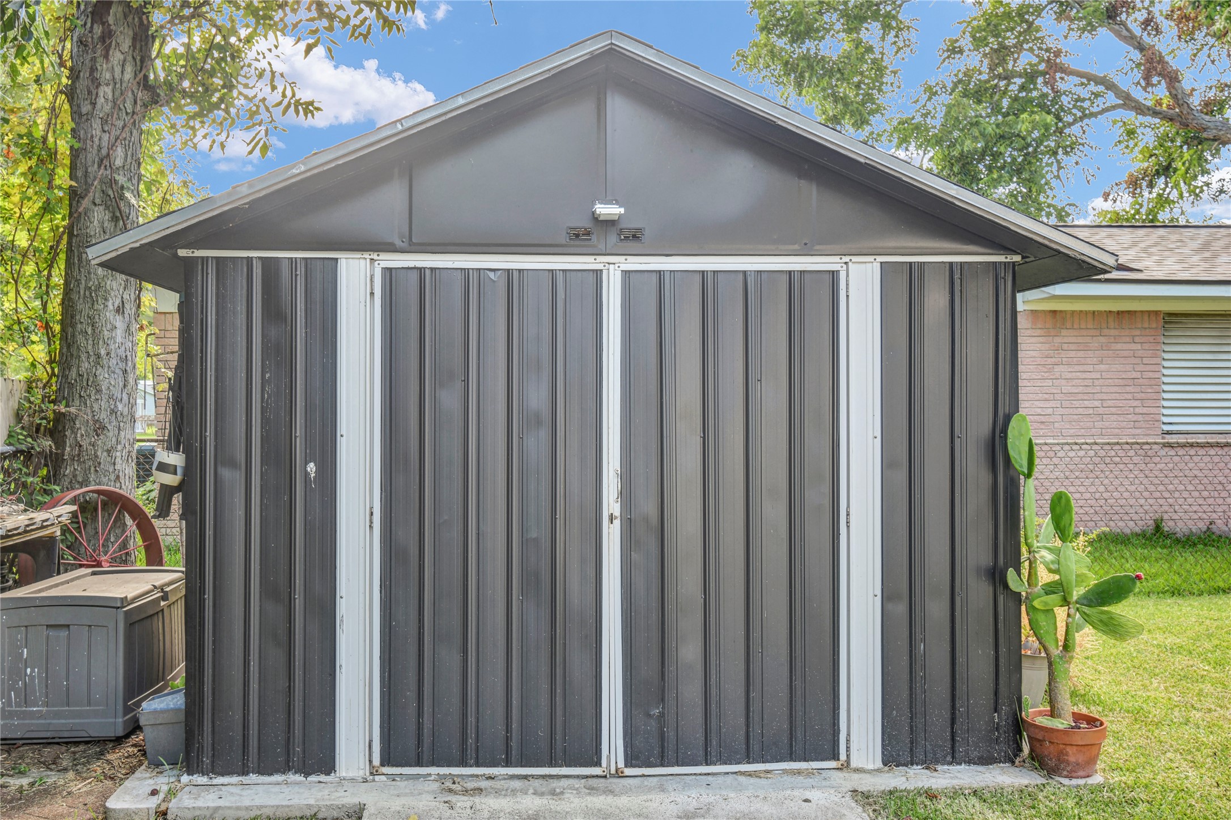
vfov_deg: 43.6
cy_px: 410
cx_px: 616
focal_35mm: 30
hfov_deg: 61.9
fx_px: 1026
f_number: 7.1
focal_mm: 20
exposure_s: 1/30
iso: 100
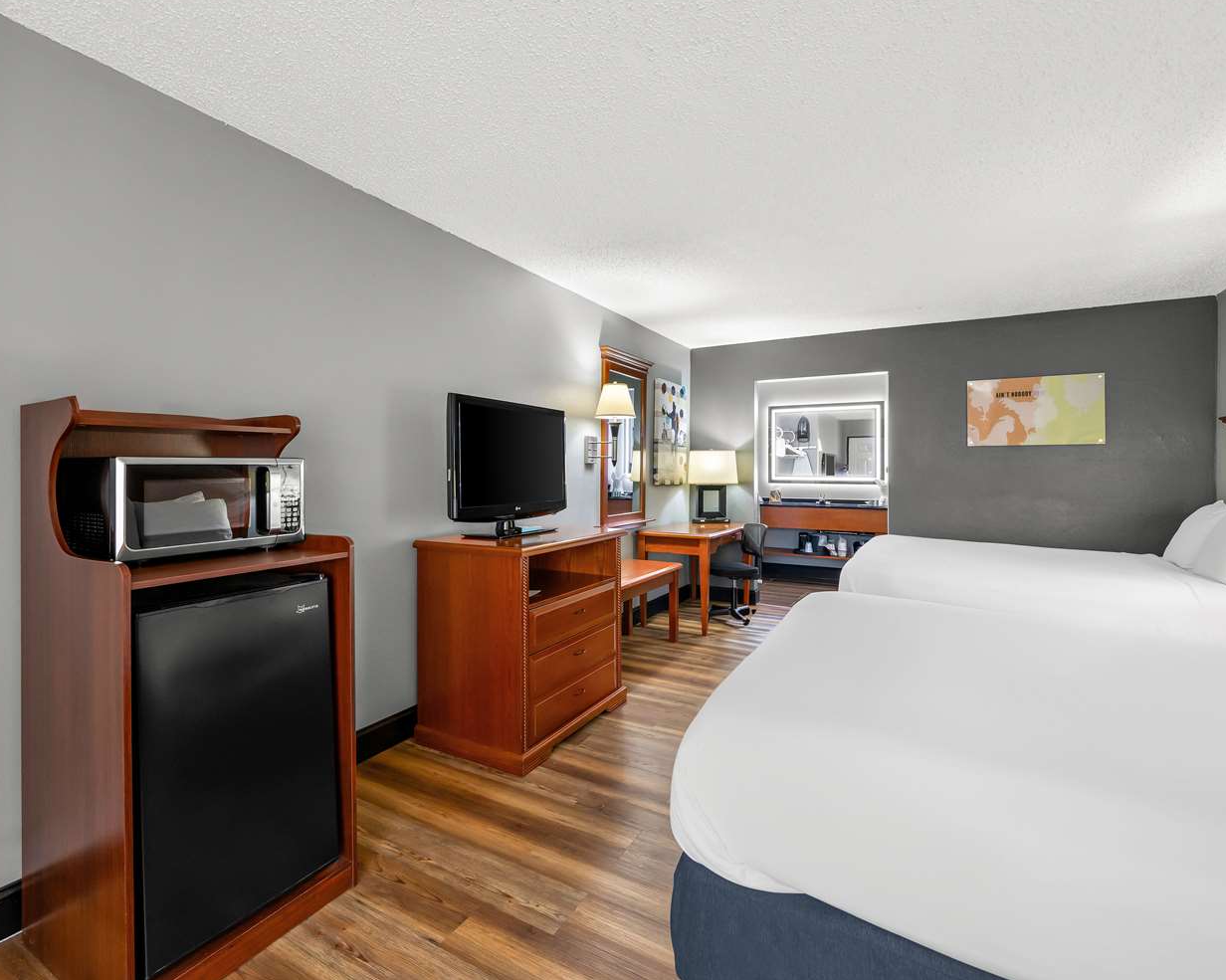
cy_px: 485
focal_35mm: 16
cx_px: 591
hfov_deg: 93.1
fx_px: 580
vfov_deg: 80.4
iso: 640
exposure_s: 1/1.25
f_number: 8
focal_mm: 14
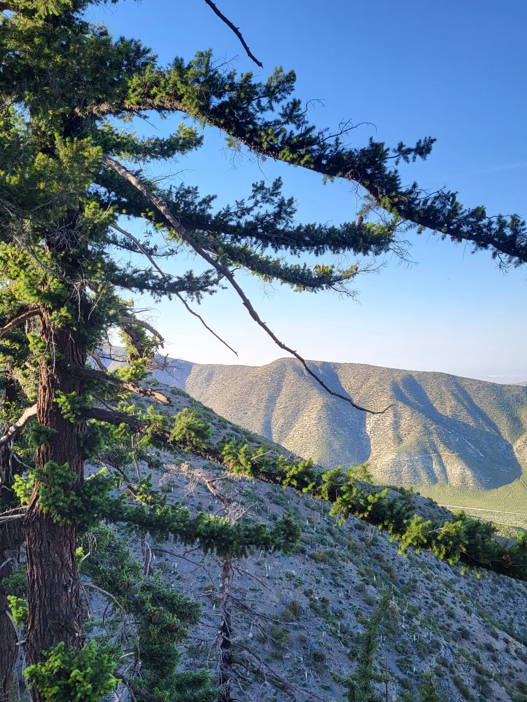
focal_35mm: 33
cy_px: 421
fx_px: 670
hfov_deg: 42.7
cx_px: 209
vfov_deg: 54.9
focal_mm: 5.4
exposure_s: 1/542
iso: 40
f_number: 1.8
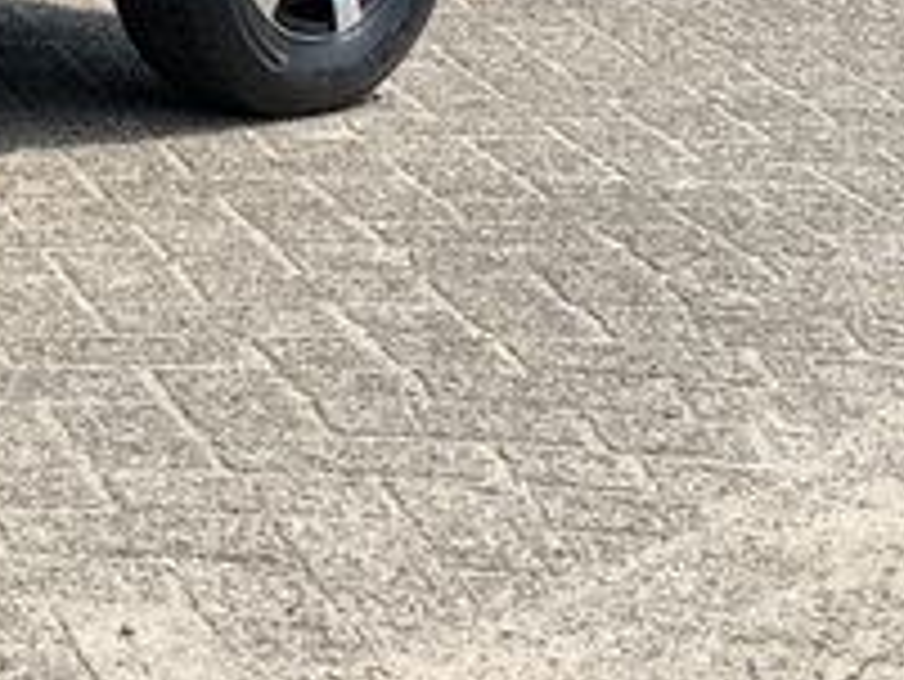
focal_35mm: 207
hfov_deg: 9.1
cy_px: -441
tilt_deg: -4.4
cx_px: -715
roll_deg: -1.5
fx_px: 5409
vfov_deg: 7.0
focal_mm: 6
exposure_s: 1/727
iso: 16
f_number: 2.4
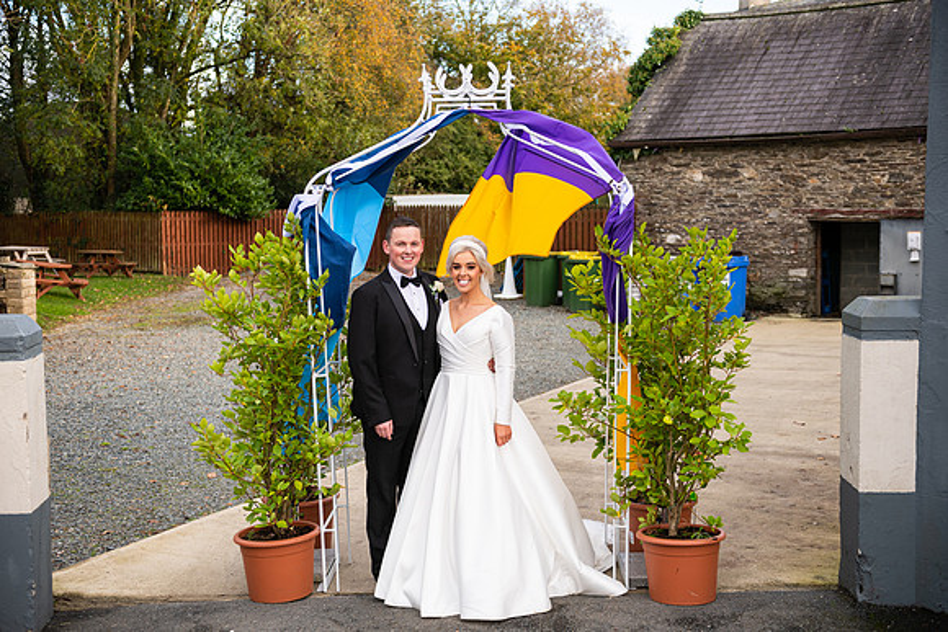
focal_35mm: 45
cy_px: 316
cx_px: 474
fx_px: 1185
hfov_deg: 43.6
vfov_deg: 29.9
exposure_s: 1/320
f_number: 3.5
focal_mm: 45
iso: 160
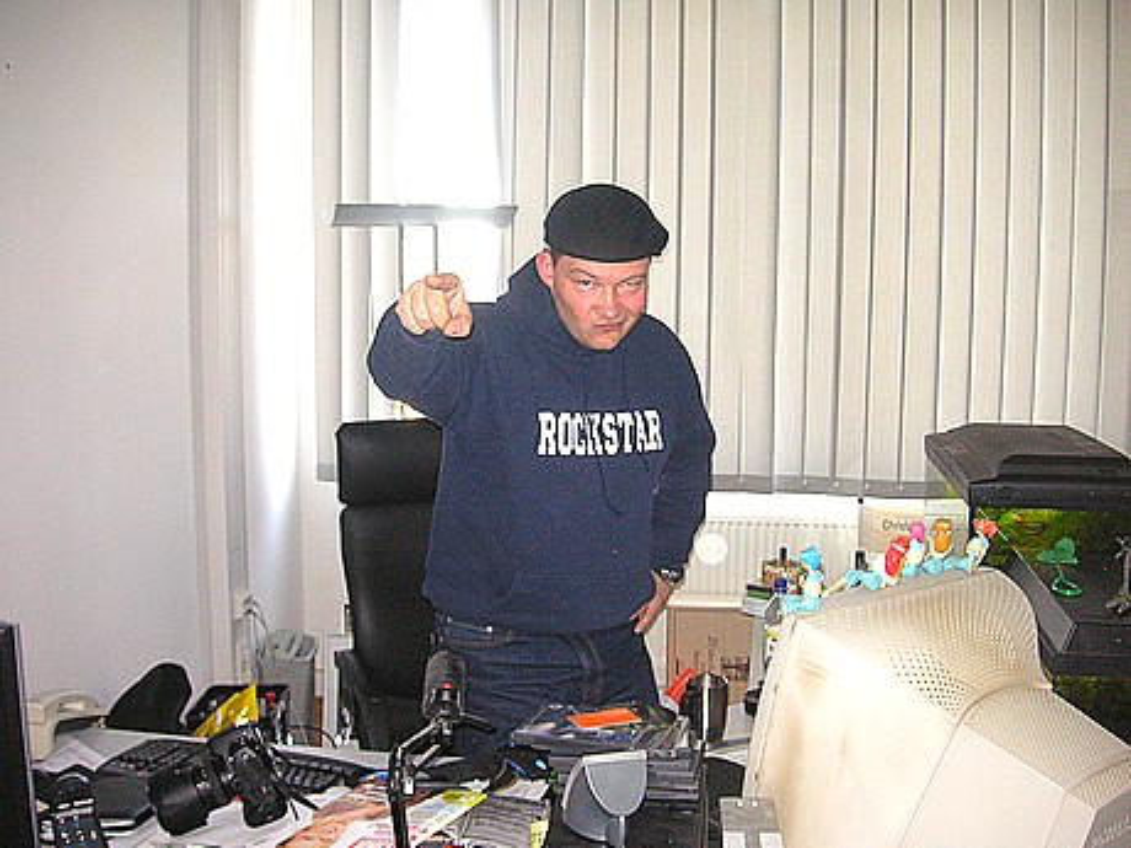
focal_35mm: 37
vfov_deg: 38.7
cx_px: 566
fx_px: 1209
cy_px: 424
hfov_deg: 50.1
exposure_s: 1/45
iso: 160
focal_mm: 6.1
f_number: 2.8
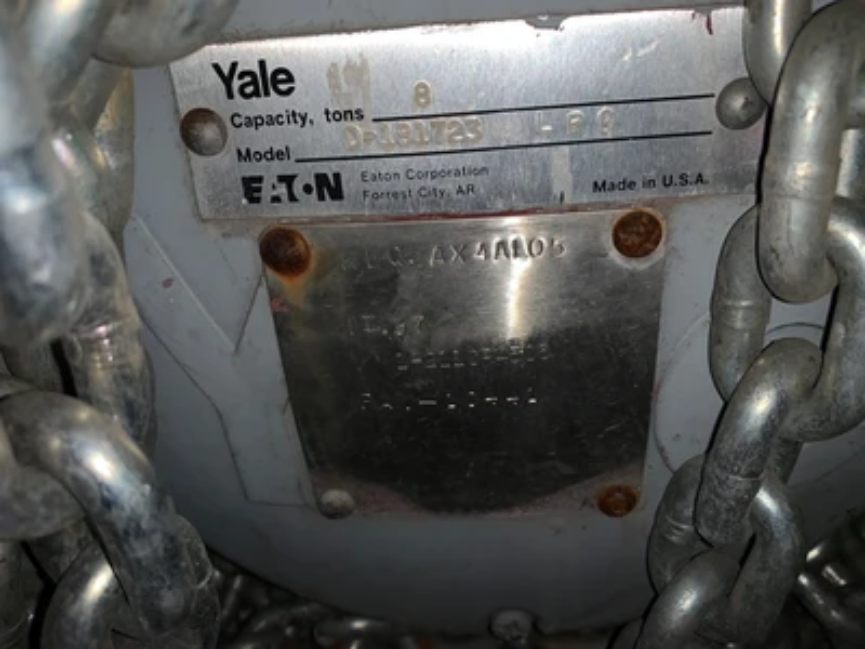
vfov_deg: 53.1
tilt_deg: -35.3
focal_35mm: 26
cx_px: 432
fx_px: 650
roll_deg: -0.9
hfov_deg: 67.3
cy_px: 324
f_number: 1.8
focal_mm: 4.25
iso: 25
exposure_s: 1/70
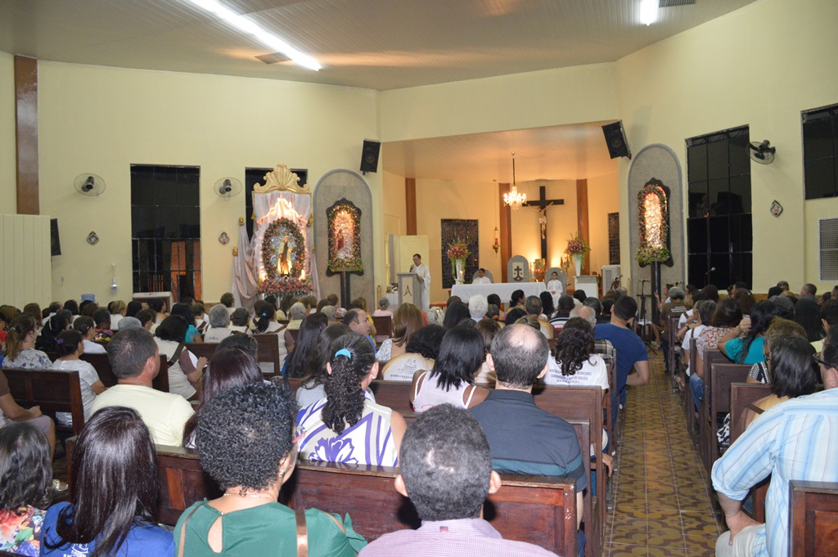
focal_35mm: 27
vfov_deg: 47.9
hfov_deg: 67.4
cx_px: 419
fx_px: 628
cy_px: 278
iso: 1800
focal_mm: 18
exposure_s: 1/60
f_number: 3.5
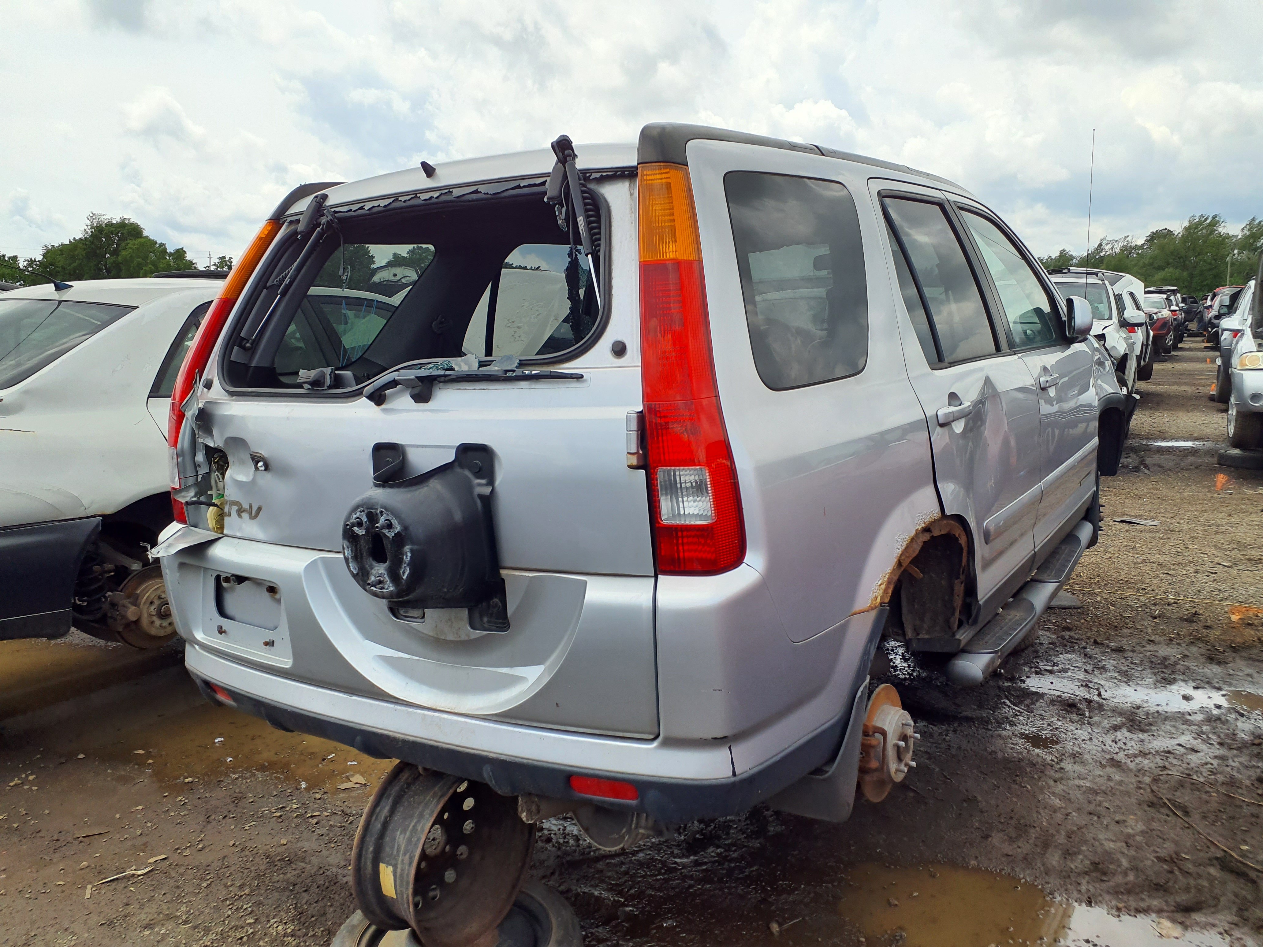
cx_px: 632
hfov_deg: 65.3
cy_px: 474
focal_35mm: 27
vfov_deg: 51.4
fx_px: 985
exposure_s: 1/1692
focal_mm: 3.58
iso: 40
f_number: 1.9
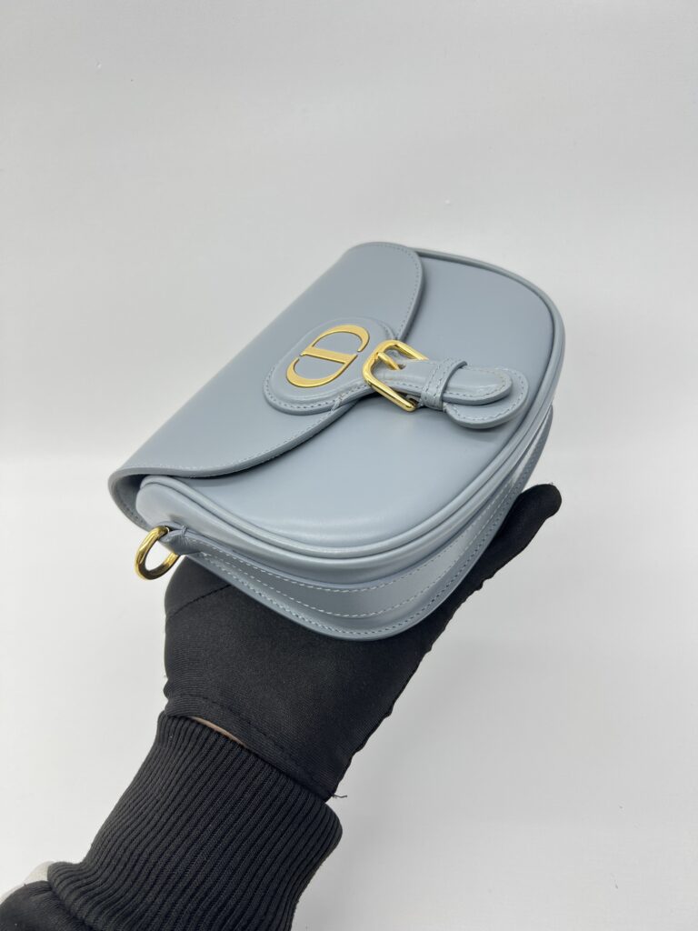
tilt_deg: -41.2
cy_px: 466
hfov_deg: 53.1
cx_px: 349
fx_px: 699
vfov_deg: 67.3
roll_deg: +7.8
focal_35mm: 26
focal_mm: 5.7
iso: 40
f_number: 1.5
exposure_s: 1/100
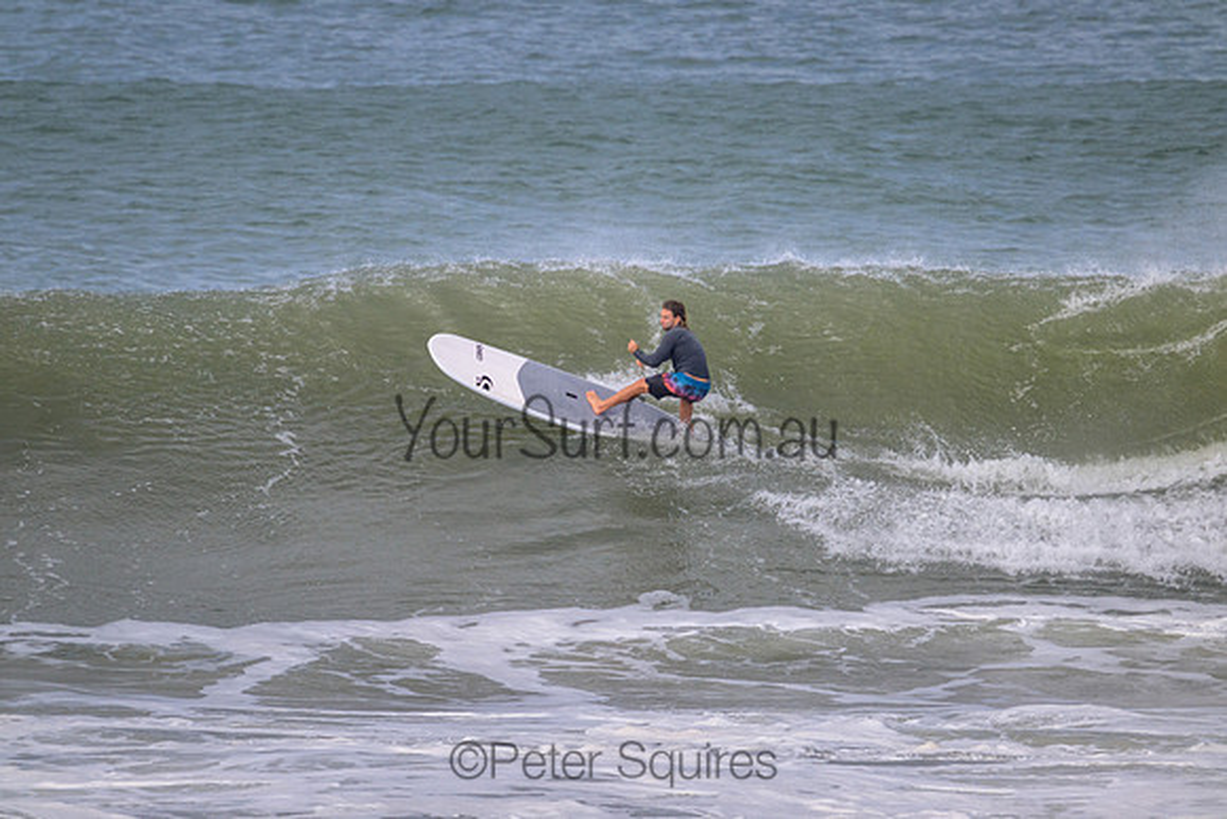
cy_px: 410
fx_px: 27272
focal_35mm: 800
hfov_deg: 2.6
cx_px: 614
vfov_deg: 1.7
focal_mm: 800
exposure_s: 1/2000
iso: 1250
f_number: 11
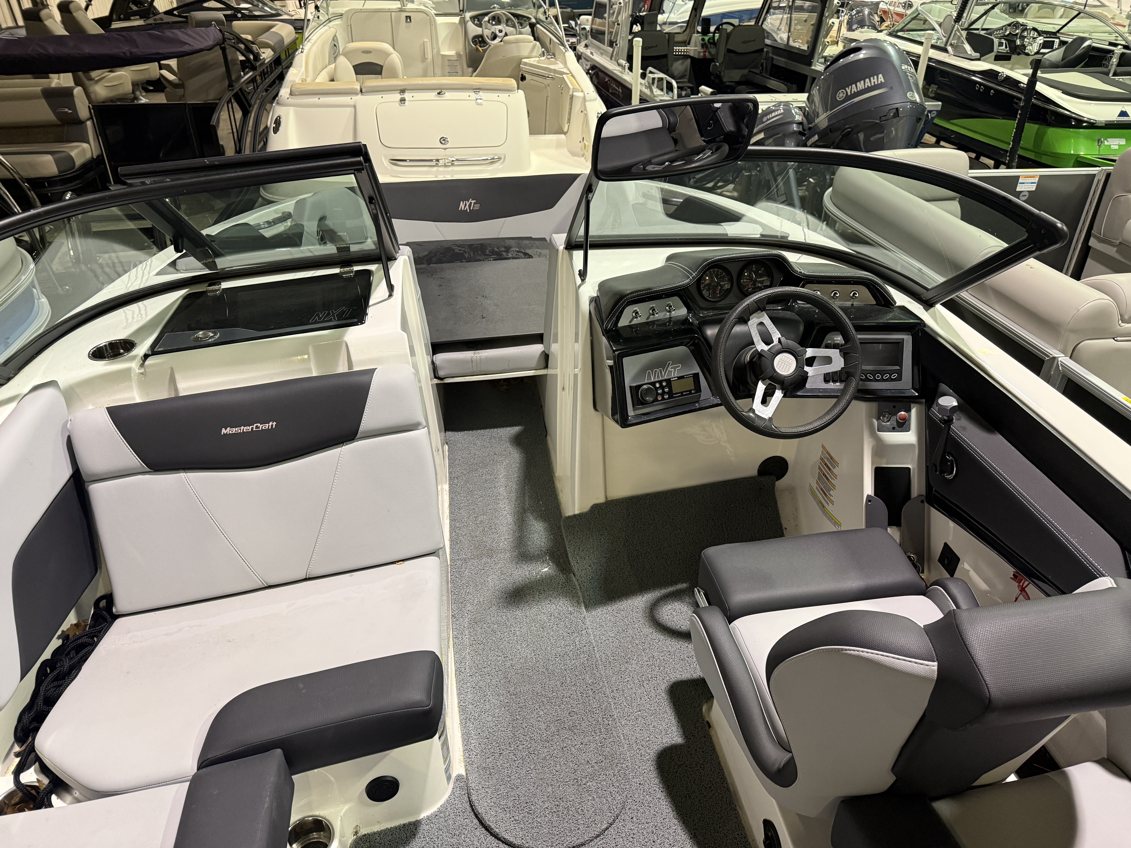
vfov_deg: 56.8
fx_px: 784
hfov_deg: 71.6
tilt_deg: -29.2
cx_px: 566
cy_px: 424
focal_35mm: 24
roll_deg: -0.3
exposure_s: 1/60
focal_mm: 6.76
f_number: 1.78
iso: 400
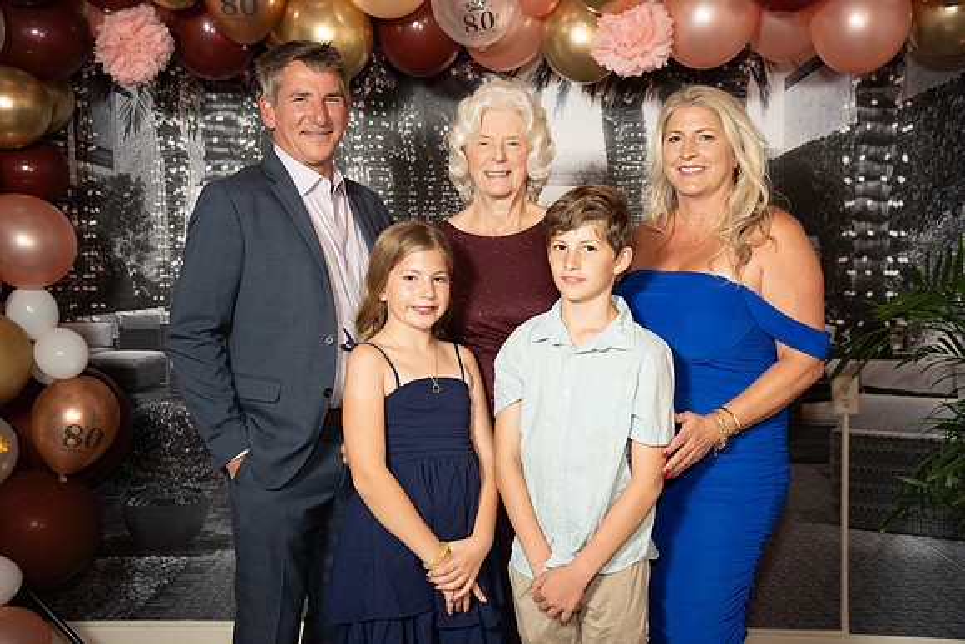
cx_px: 482
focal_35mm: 43
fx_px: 1164
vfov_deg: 30.9
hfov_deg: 45.0
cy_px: 322
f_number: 2.8
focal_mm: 43.4
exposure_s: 1/160
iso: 1000
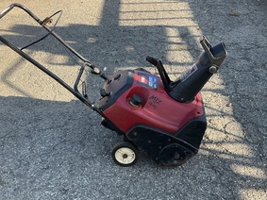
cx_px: 133
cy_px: 100
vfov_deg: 35.1
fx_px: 316
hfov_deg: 45.8
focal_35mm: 41
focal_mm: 3
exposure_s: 1/362
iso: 25
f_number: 1.8
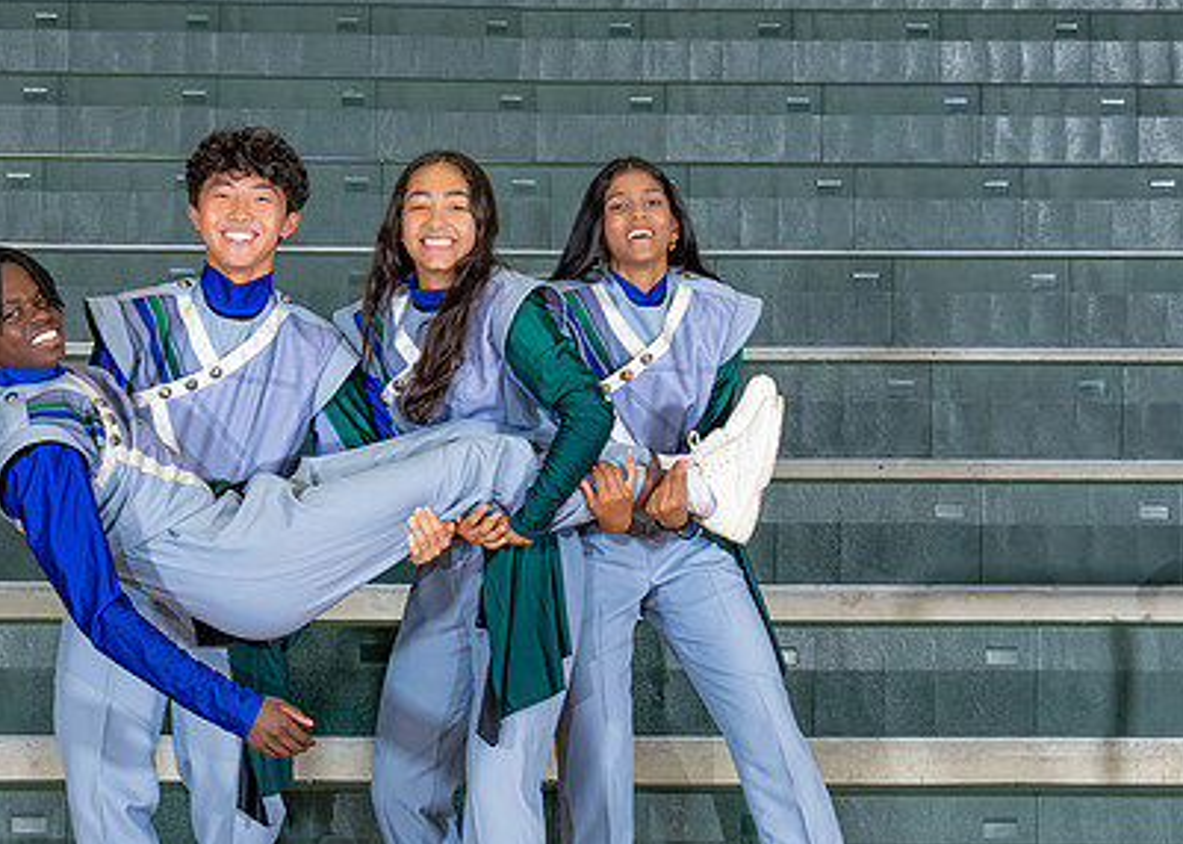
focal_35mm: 107
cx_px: 429
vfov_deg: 13.4
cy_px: 448
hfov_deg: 18.7
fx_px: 3593
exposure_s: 1/400
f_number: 5
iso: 1000
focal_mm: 42.8
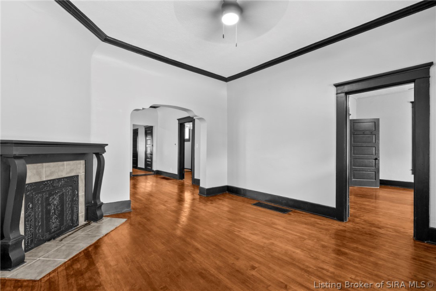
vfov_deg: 73.8
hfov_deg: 96.7
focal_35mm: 16
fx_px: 194
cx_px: 218
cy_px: 146
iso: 1000
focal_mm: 16
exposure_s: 1/1.67
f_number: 11
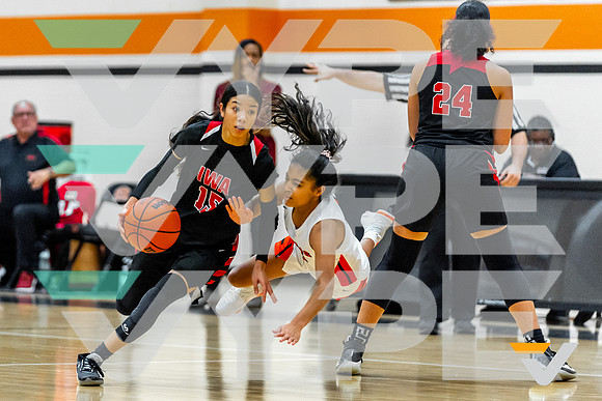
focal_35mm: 217
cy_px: 193
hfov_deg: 9.5
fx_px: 3628
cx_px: 238
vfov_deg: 6.3
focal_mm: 167
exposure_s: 1/1250
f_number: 2.8
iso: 2000
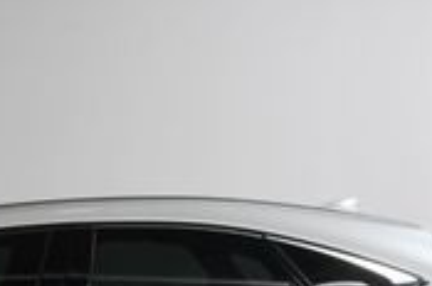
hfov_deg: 14.0
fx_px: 1713
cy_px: 483
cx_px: -74
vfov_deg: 9.2
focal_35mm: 143
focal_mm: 26
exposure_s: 1/160
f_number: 13
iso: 100
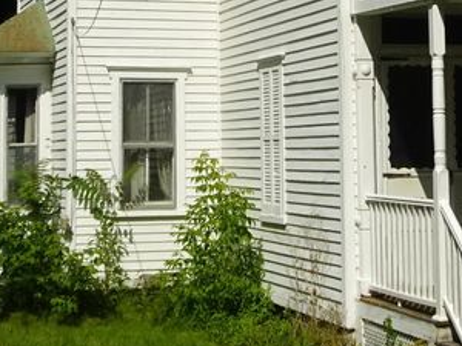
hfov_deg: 19.7
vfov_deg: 14.5
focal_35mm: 99
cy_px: -51
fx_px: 1321
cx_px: 357
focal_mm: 4.96
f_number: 3.5
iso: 80
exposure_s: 1/1600
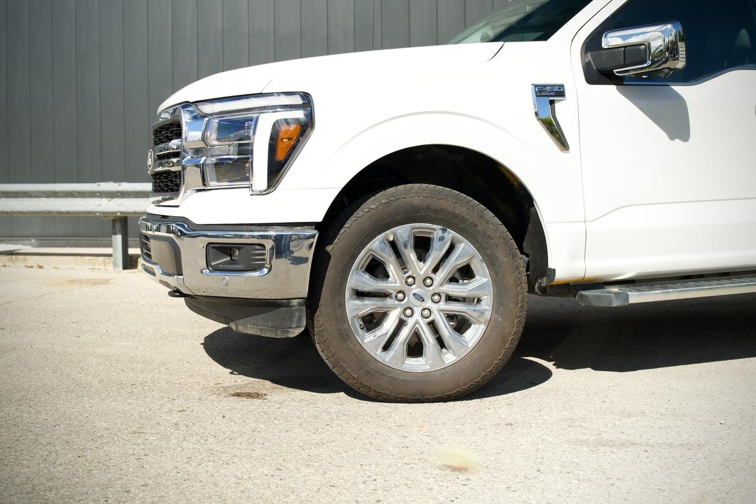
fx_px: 819
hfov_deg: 49.5
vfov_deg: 34.2
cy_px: 255
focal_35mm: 39
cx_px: 388
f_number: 2.8
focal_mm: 24
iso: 250
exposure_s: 1/50
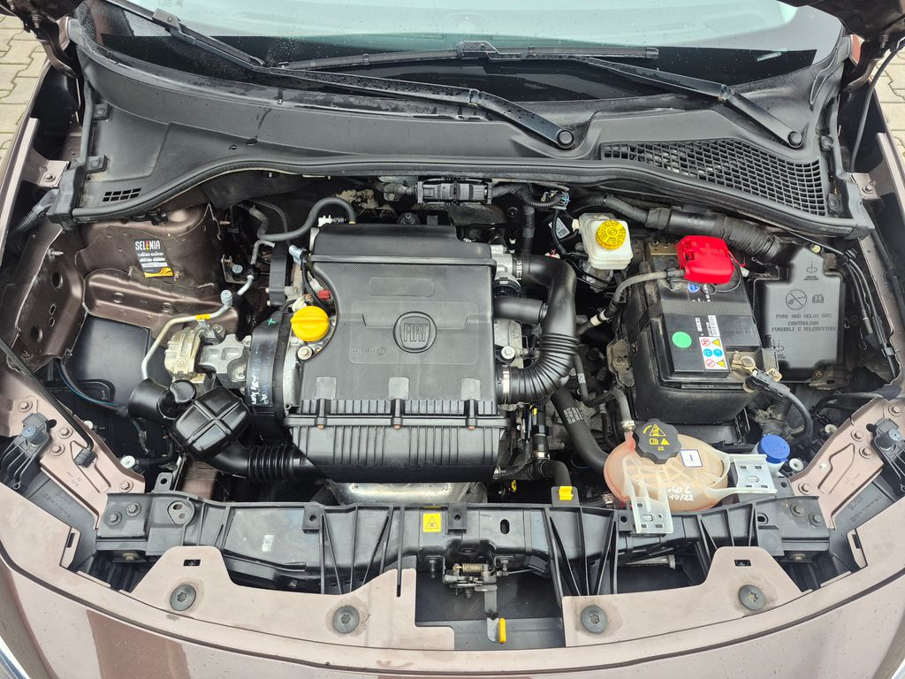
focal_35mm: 23
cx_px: 452
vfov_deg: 58.9
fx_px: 601
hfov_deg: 73.9
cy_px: 340
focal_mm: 5.4
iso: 320
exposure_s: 1/100
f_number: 1.8
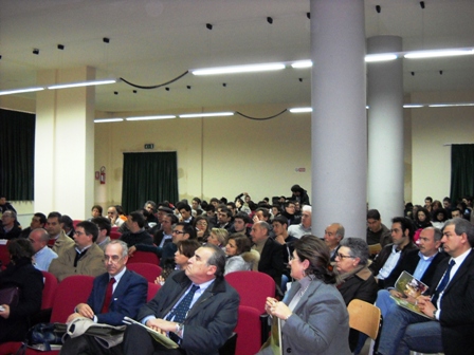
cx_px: 237
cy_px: 178
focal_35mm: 41
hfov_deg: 45.8
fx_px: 561
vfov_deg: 35.1
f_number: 3.1
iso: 400
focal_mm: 6.72
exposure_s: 1/30
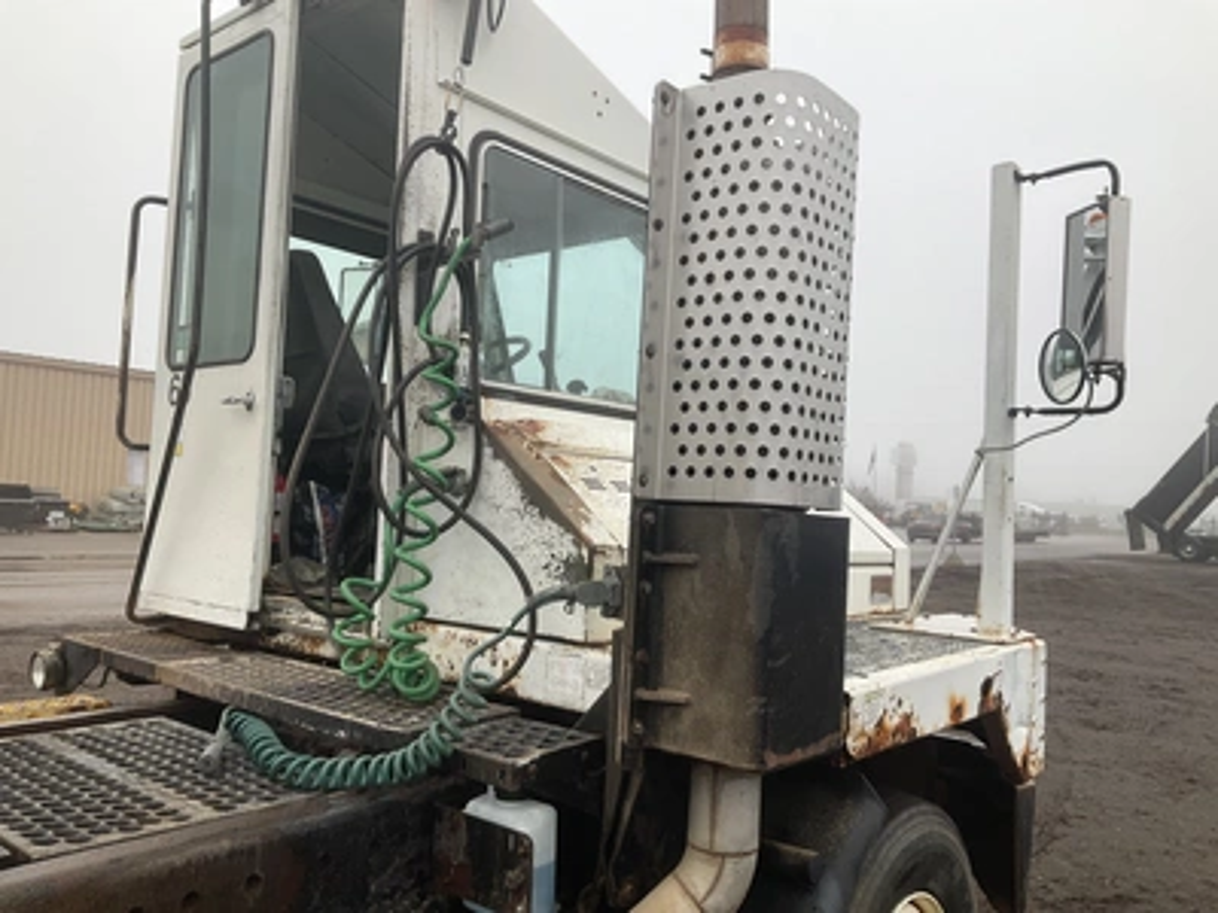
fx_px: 1020
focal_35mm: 29
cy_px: 456
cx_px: 609
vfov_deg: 48.2
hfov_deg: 61.7
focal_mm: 3
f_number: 1.8
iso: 25
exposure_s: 1/419
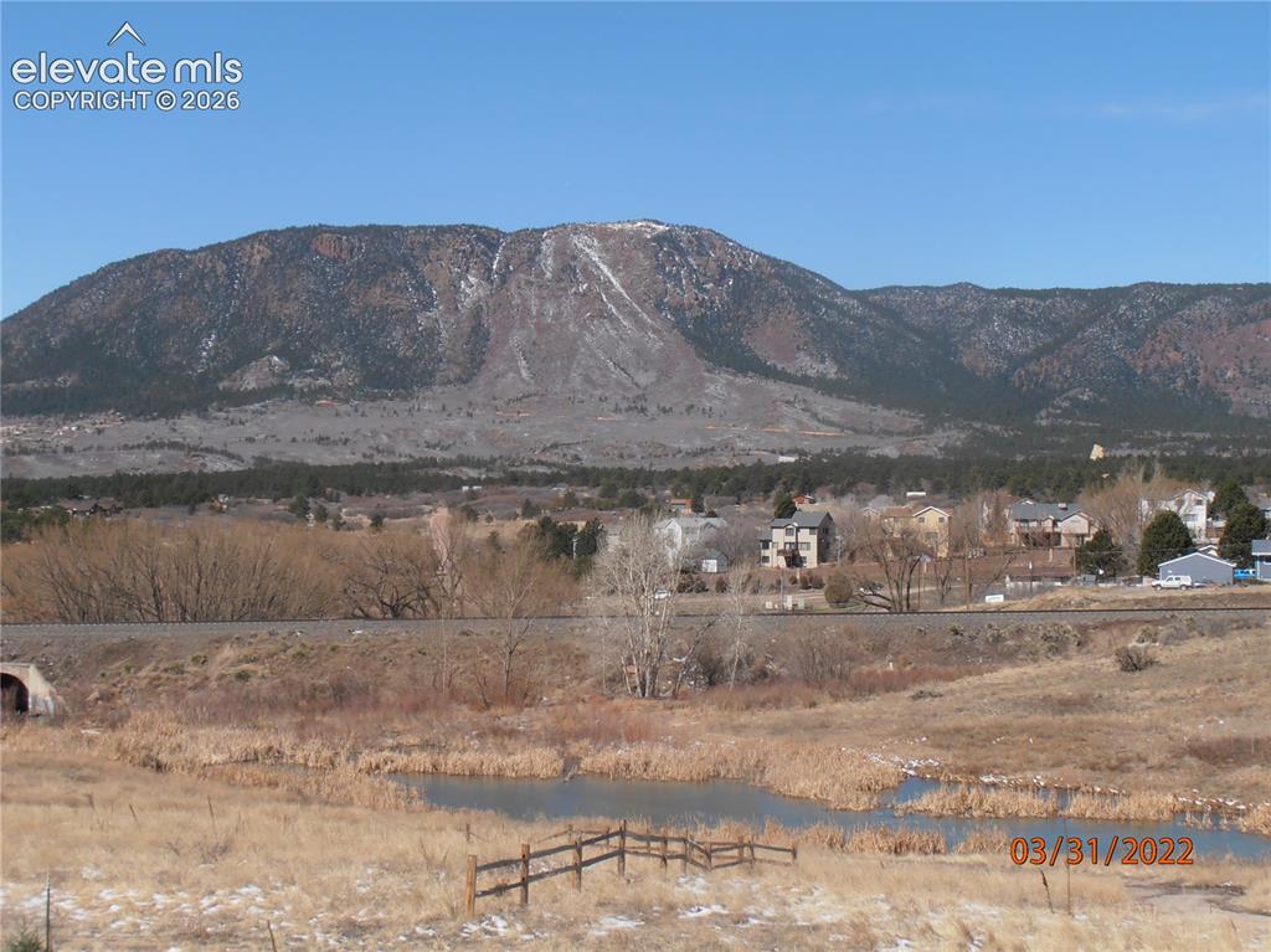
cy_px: 476
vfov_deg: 21.3
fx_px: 2532
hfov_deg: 28.2
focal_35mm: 69
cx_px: 636
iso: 80
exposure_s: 1/125
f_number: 12
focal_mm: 12.29
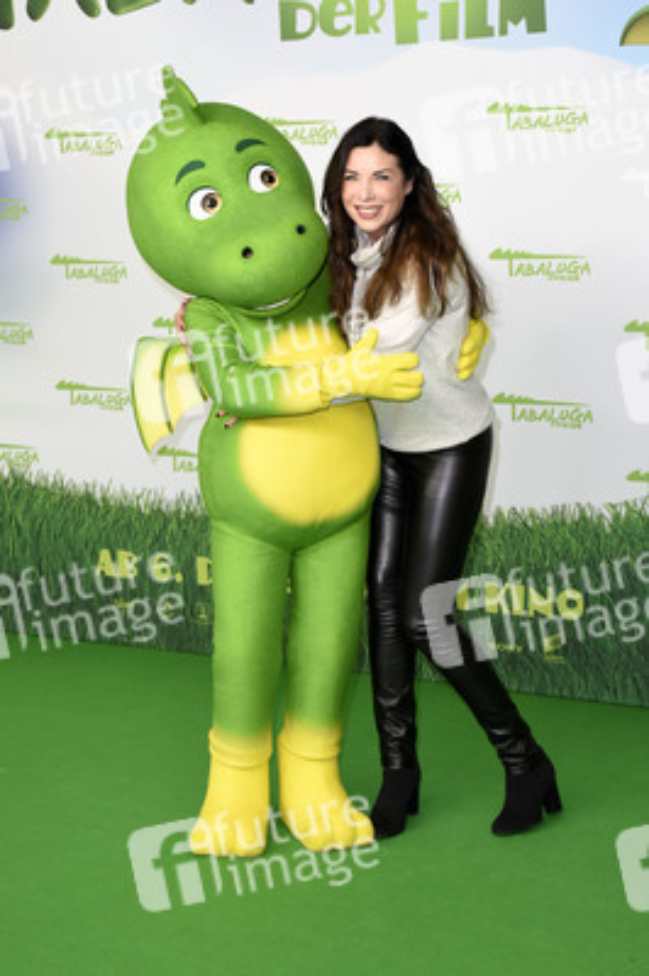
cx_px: 324
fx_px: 1381
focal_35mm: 51
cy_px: 488
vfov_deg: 38.9
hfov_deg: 26.4
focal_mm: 34
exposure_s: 1/125
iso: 500
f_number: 5.6
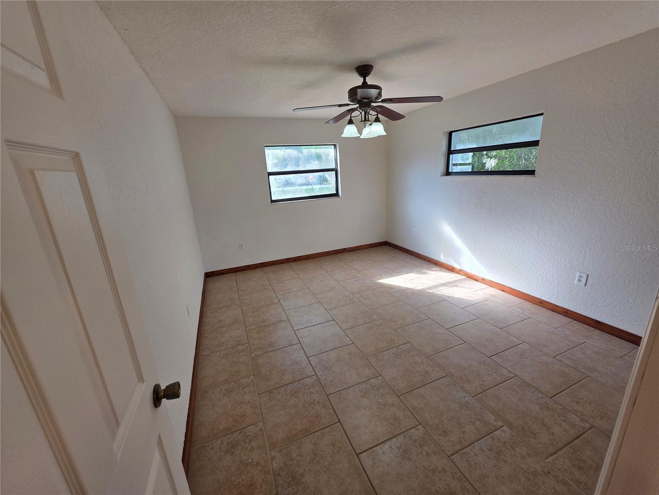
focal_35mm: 13
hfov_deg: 106.2
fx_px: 247
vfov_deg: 89.9
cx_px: 330
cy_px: 248
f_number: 1.9
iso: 64
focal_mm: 2.2
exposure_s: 1/120
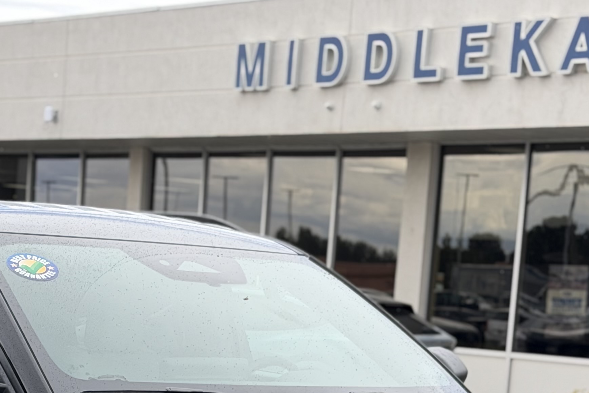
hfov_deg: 17.6
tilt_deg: -8.0
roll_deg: -3.7
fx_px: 1898
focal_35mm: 116
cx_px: 173
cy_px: 480
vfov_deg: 11.6
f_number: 1.78
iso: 64
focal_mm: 6.76
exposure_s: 1/1264
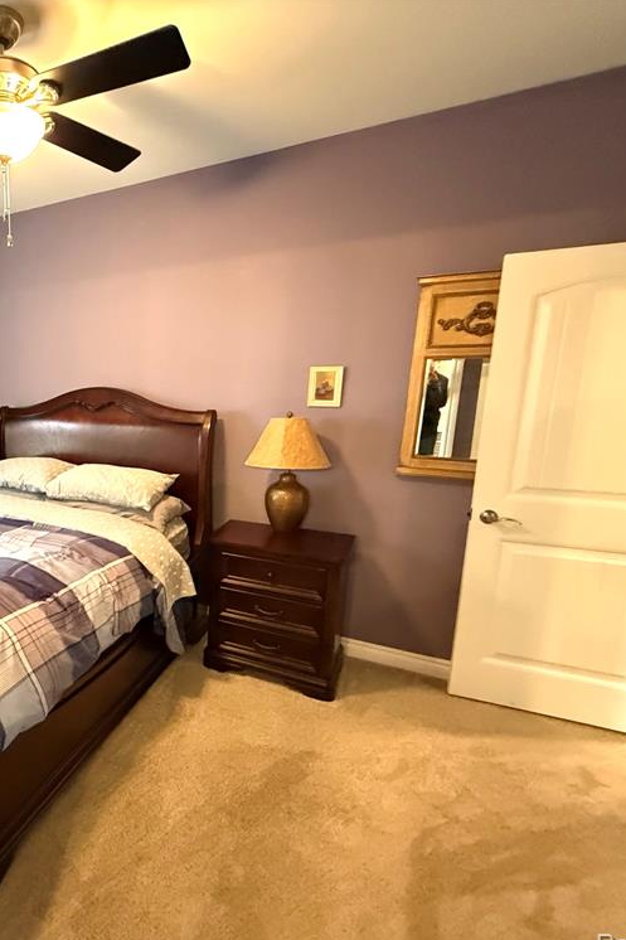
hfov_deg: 55.0
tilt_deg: -13.1
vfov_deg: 84.0
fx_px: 522
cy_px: 480
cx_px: 79
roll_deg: -0.3
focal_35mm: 20
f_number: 2.2
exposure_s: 1/40
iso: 1000
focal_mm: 2.22
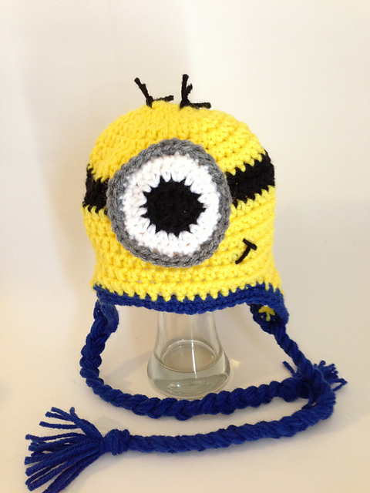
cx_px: 185
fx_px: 470
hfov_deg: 42.9
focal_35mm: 33
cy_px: 246
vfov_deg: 55.4
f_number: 2.4
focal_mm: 4.13
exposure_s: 1/20
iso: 250
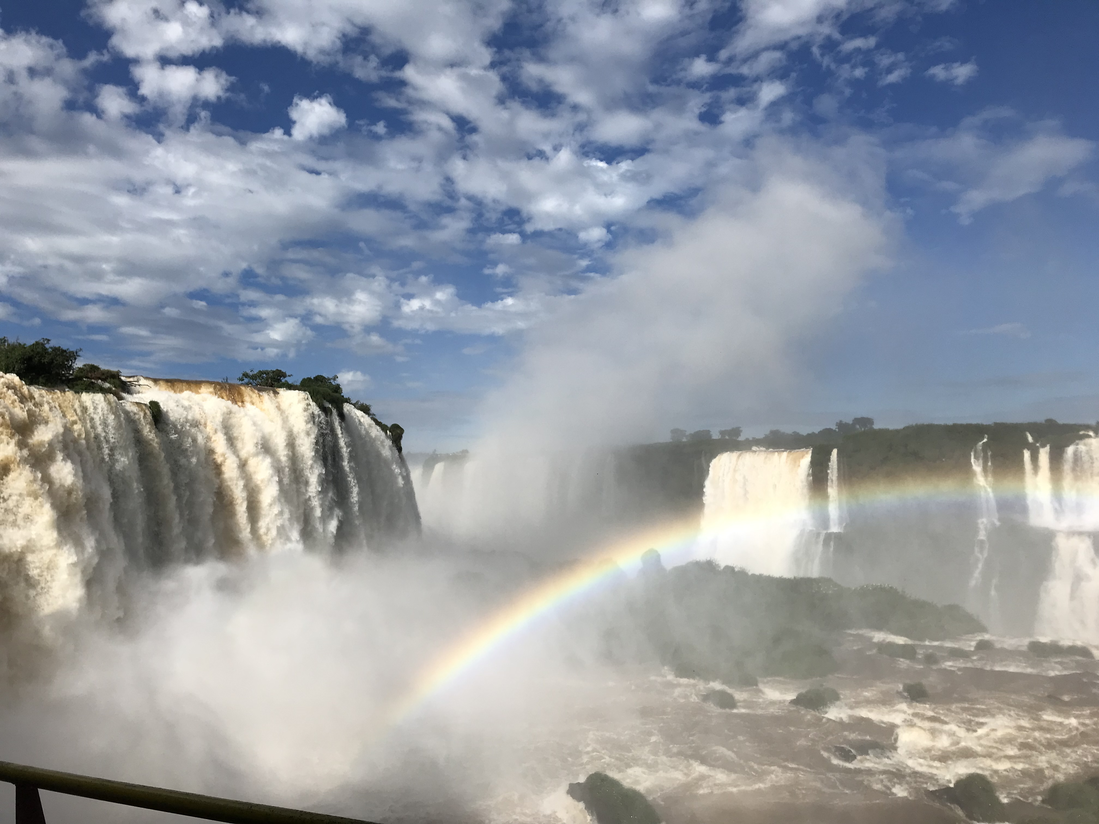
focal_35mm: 28
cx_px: 550
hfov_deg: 63.4
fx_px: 889
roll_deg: +1.4
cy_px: 412
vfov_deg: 49.7
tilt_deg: +6.1
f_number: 1.8
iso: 20
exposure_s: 1/5988
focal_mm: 3.99
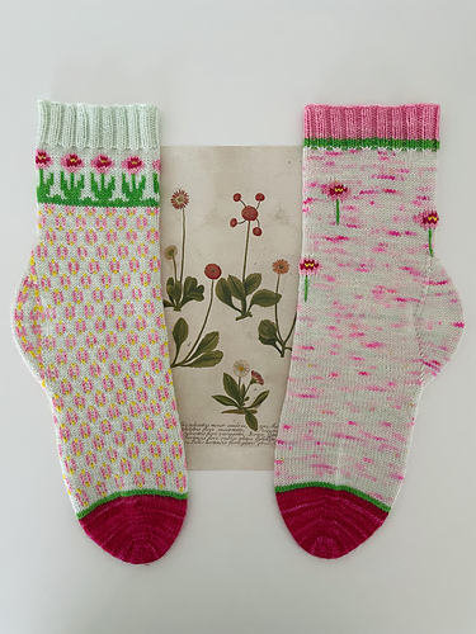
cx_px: 238
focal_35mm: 26
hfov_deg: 53.1
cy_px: 317
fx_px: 477
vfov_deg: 67.3
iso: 200
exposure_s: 1/60
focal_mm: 4.2
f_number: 1.6
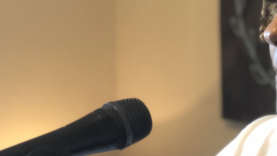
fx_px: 1234
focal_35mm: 168
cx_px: 269
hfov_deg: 12.7
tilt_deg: -7.0
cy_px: 147
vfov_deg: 7.2
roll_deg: -0.1
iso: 160
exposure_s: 1/24
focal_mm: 6
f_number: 2.4
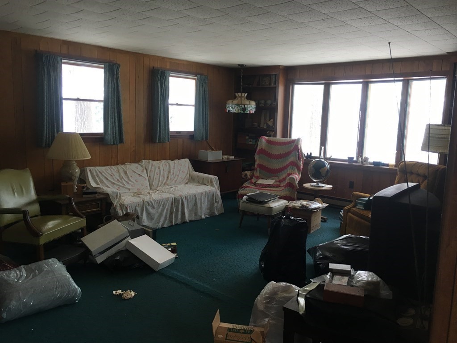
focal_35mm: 29
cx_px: 228
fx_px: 383
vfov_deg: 48.2
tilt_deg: -8.7
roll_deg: -1.7
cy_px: 172
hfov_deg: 61.7
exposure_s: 1/30
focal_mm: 4.15
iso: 32
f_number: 2.2
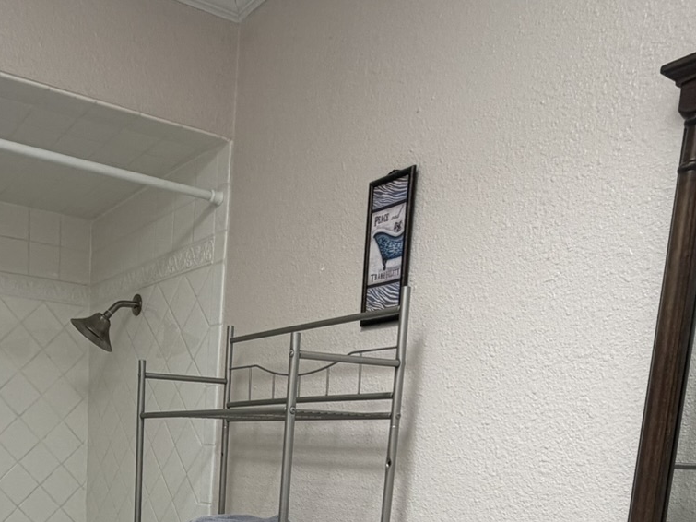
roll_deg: -2.7
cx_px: 186
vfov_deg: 33.0
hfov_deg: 47.4
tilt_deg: -9.1
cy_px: 575
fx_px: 764
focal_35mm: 38
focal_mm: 2.22
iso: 100
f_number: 2.2
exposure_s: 1/121
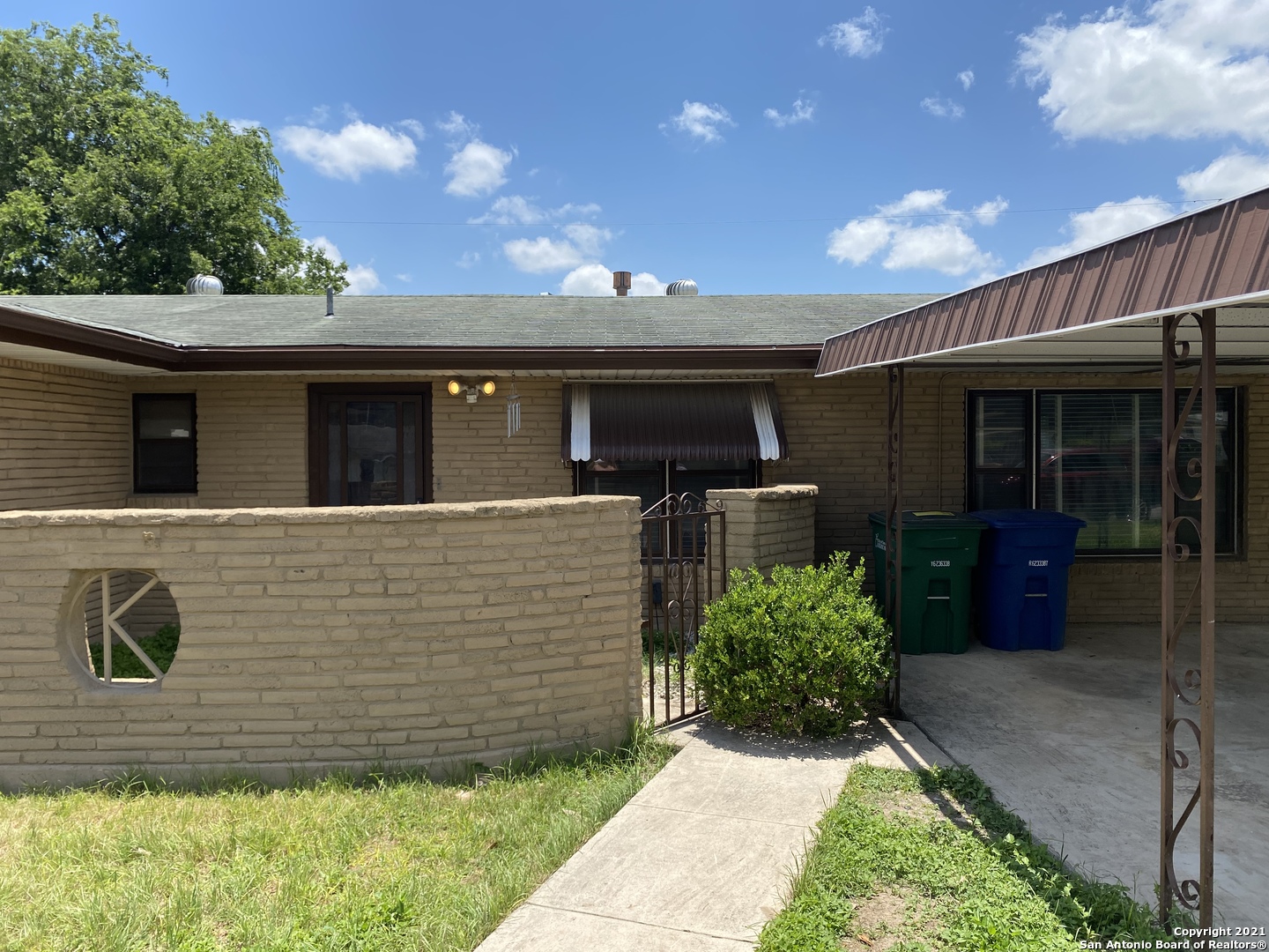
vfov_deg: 53.1
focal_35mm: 26
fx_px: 953
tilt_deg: -2.2
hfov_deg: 67.3
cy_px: 476
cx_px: 634
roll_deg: +0.5
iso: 32
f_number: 1.8
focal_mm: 4.25
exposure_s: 1/2513
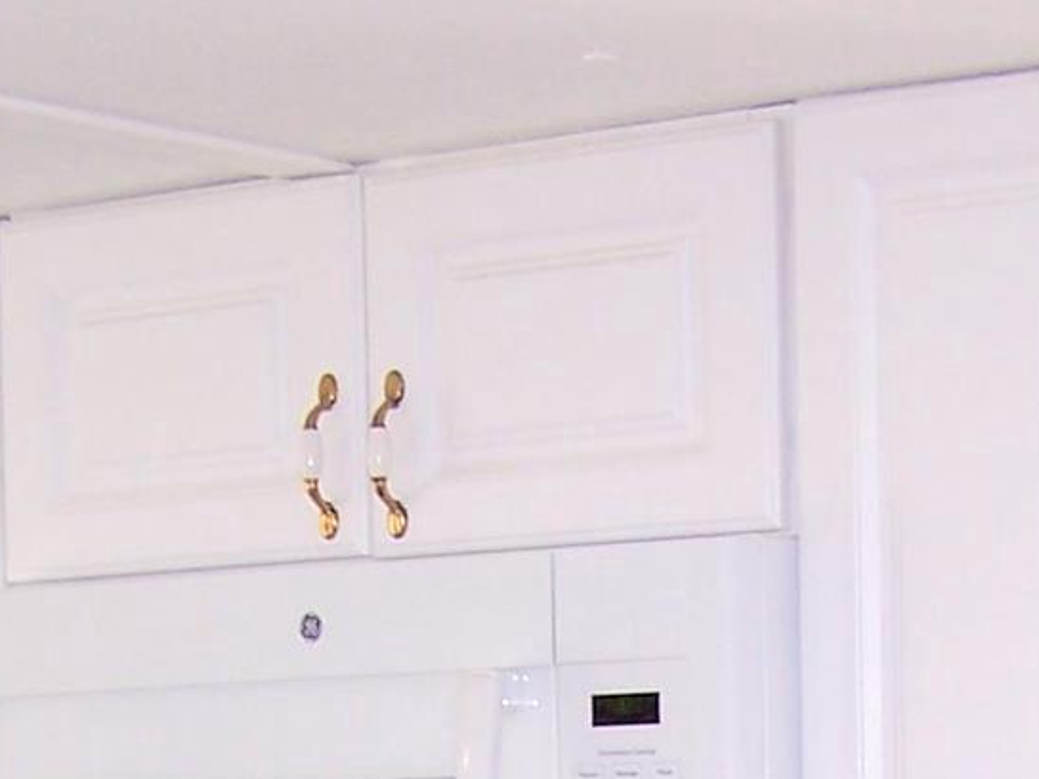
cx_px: 715
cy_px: 1430
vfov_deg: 9.8
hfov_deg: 13.8
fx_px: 4292
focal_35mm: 143
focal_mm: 6.3
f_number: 2.8
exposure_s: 1/90
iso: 80
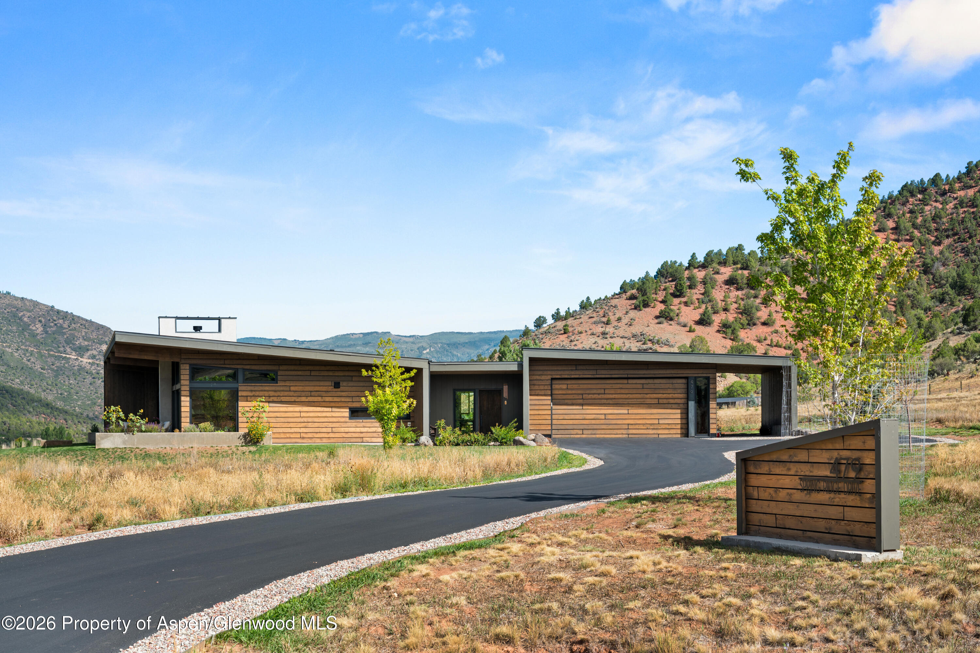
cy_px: 326
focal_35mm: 49
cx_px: 490
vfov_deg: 27.5
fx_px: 1334
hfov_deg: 40.3
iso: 100
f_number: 7.1
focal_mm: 49
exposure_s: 1/100
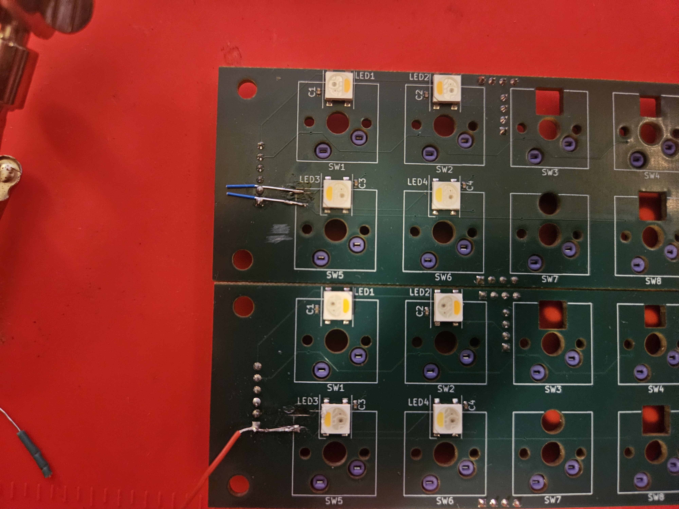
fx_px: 451
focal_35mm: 23
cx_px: 340
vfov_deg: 58.9
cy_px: 254
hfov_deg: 73.9
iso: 1250
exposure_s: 1/24
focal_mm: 5.4
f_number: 1.8
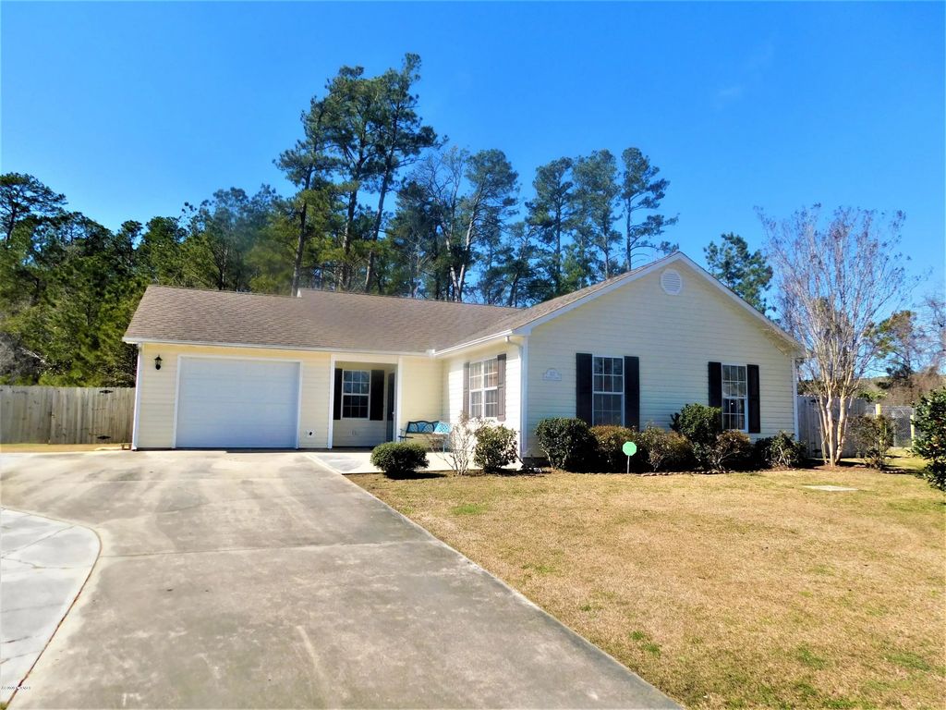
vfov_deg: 58.9
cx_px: 473
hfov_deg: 73.9
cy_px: 355
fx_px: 629
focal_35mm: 23
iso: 125
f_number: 6
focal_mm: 4
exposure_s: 1/400
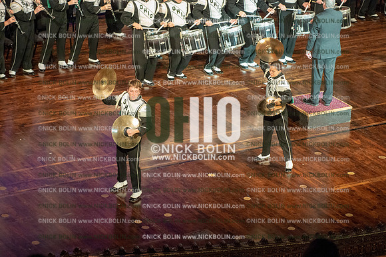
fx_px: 1661
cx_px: 193
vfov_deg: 8.8
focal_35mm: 155
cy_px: 128
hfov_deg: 13.3
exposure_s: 1/200
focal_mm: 155
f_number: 5.6
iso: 8000
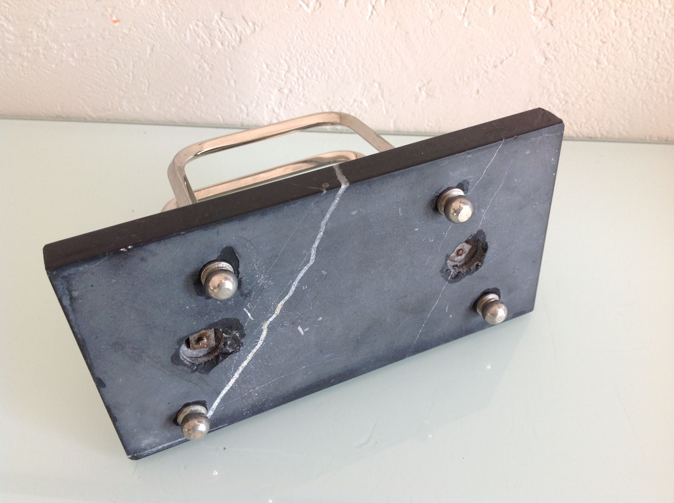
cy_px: 252
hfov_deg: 52.7
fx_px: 680
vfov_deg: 40.6
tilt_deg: -45.1
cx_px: 337
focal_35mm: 35
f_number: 2.4
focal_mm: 4.28
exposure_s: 1/40
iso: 64
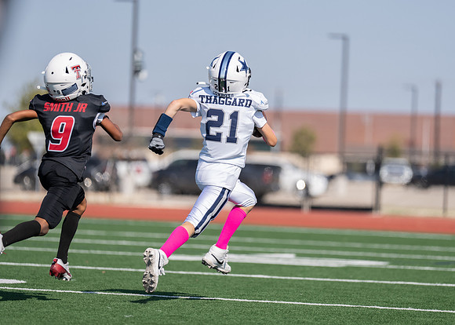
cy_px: 175
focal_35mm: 231
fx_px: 2978
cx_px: 245
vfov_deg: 6.2
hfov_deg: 8.7
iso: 100
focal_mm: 200
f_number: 2.8
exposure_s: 1/2000
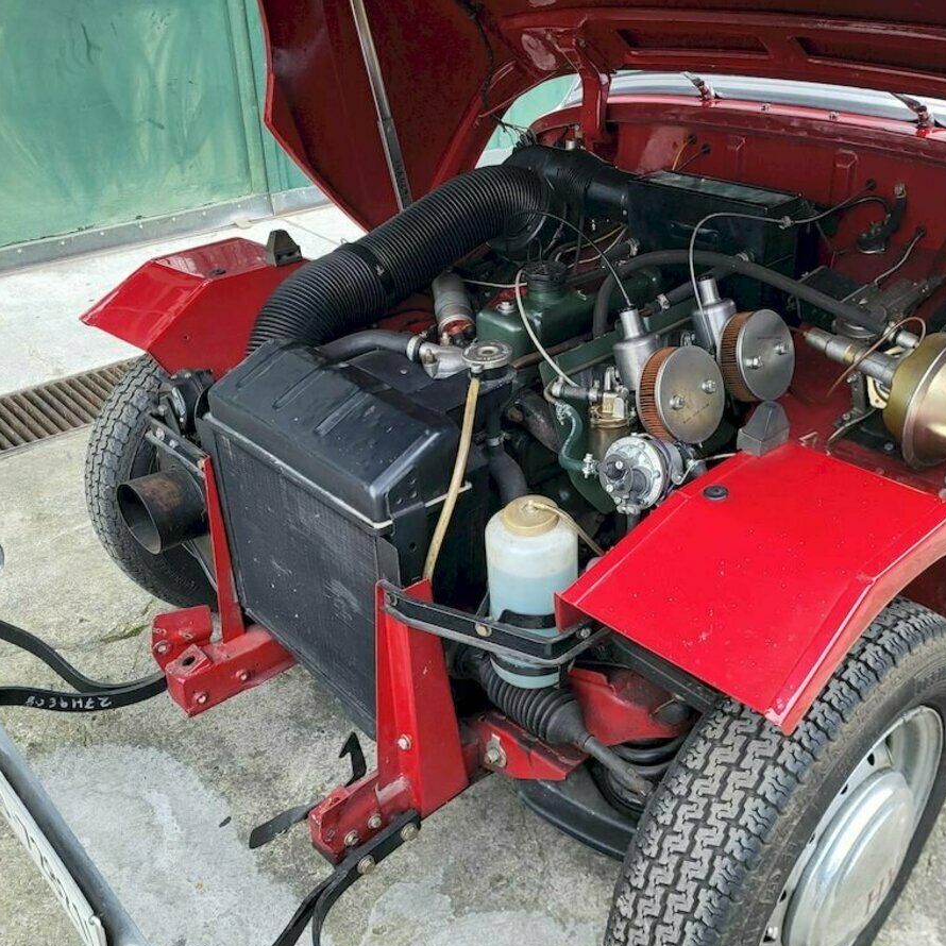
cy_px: 477
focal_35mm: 31
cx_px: 586
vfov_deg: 52.5
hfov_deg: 52.0
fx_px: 958
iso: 200
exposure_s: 1/100
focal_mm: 5.4
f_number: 1.8
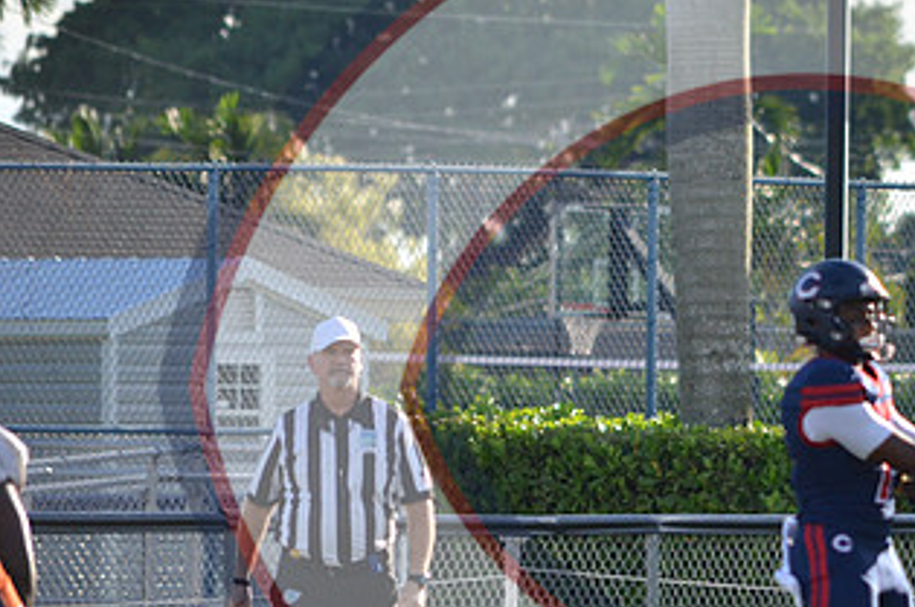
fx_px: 18196
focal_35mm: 717
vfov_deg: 1.9
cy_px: 386
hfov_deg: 2.9
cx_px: 793
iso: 500
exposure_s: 1/2000
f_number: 5.6
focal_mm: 260
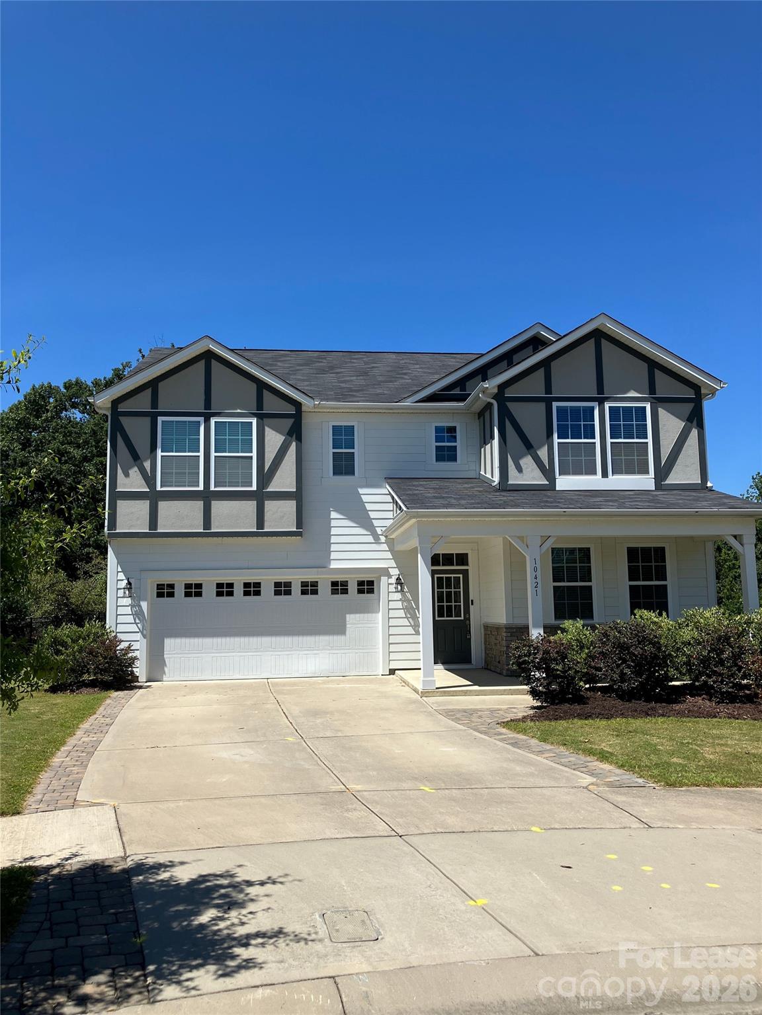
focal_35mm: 28
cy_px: 508
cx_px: 381
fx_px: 822
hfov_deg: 49.7
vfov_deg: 63.4
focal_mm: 3.99
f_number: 1.8
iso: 32
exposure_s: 1/2703
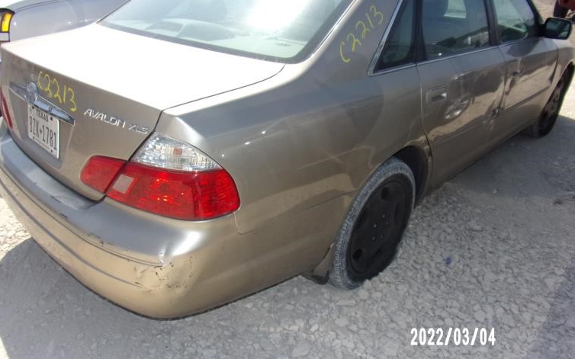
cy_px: 159
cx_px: 279
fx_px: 423
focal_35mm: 27
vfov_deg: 45.9
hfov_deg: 68.4
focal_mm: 4.3
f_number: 3.3
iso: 80
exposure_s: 1/1200
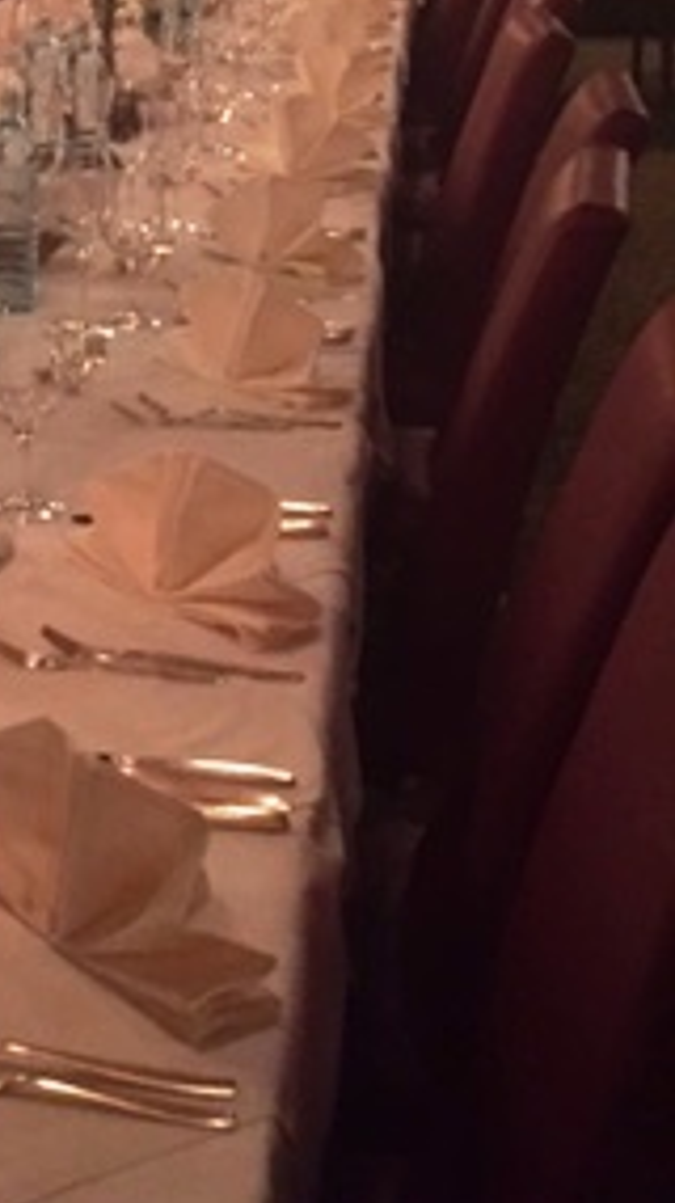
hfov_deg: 15.6
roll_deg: +2.2
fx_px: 2263
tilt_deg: -9.7
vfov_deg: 28.9
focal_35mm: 71
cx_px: -333
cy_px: 182
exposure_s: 1/17
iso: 250
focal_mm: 4.15
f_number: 2.2
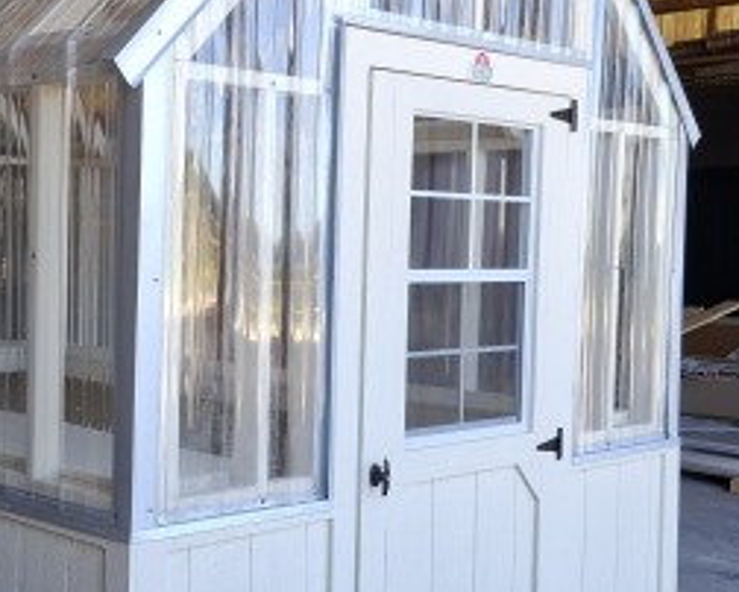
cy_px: 296
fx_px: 1248
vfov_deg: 26.7
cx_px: 170
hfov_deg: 32.3
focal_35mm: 57
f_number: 1.8
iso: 50
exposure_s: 1/219
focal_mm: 5.54
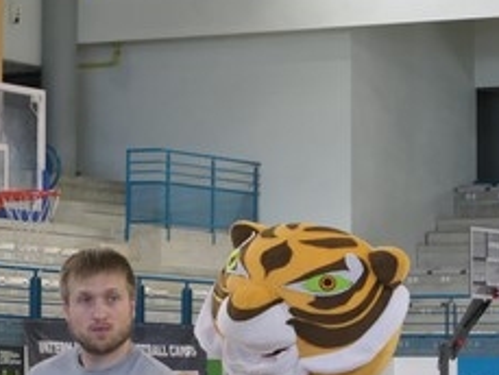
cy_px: 249
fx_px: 3101
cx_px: -65
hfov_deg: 9.1
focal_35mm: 215
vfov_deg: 6.9
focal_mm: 25.9
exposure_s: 1/125
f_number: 2.8
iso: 640
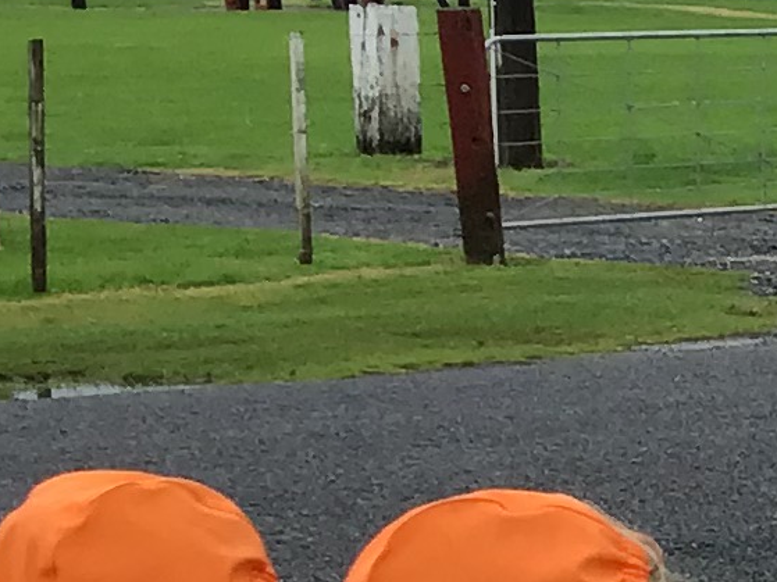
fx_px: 4062
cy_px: 463
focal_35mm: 181
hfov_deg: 10.0
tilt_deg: -2.6
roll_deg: +0.1
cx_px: 1639
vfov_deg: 8.2
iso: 25
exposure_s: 1/390
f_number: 2.4
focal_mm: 3.3
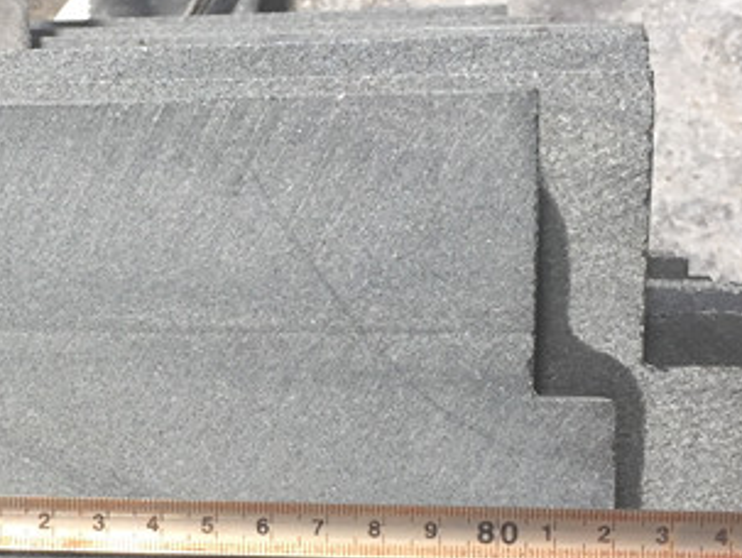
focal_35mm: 86
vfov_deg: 17.1
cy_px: 442
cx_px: 59
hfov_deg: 22.1
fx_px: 1846
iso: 40
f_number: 2.2
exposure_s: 1/100
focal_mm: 4.15
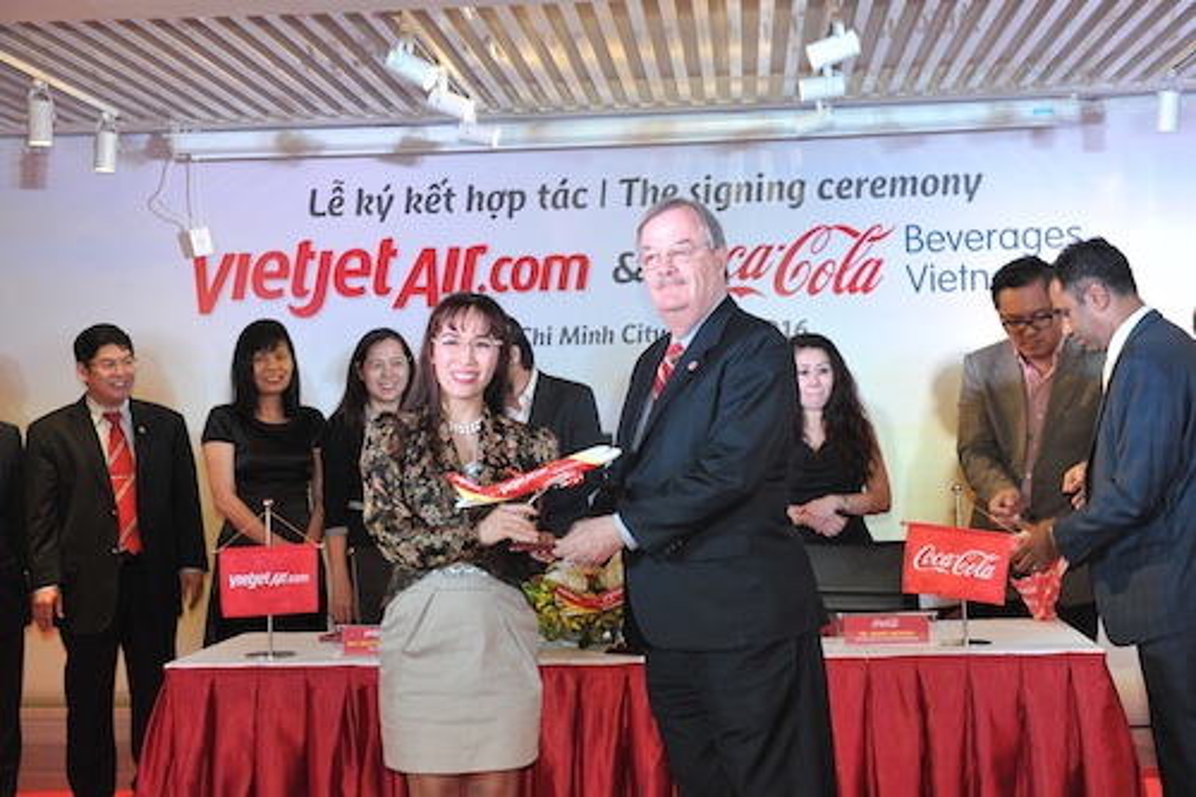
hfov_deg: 33.4
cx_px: 598
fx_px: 1993
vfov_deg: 22.6
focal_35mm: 60
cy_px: 398
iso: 1000
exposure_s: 1/100
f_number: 4
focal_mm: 60
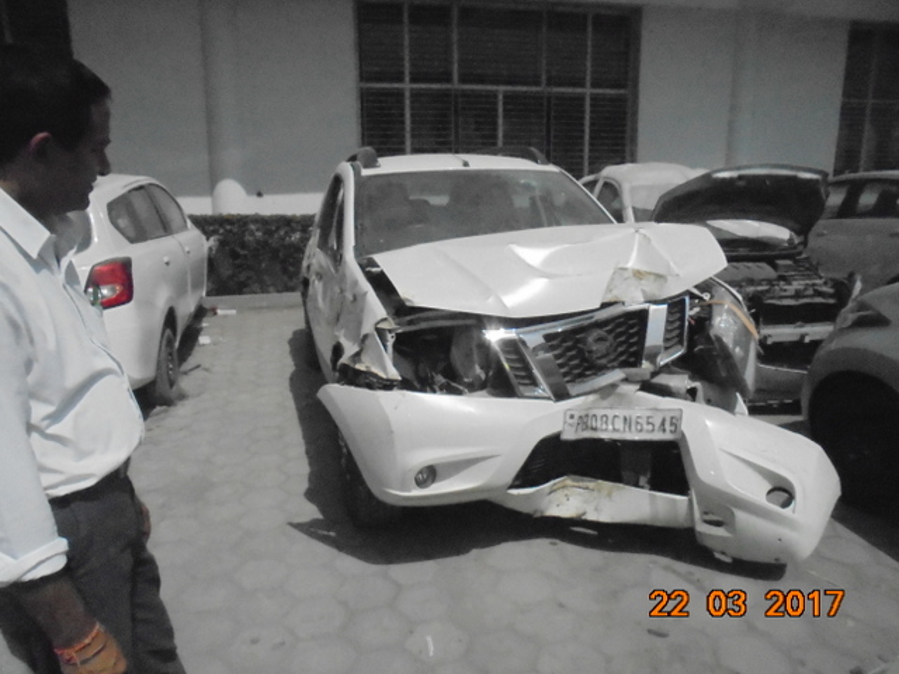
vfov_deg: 53.1
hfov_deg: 67.3
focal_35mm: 26
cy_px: 337
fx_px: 675
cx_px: 450
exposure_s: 1/1500
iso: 1600
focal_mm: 4.6
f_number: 11.5
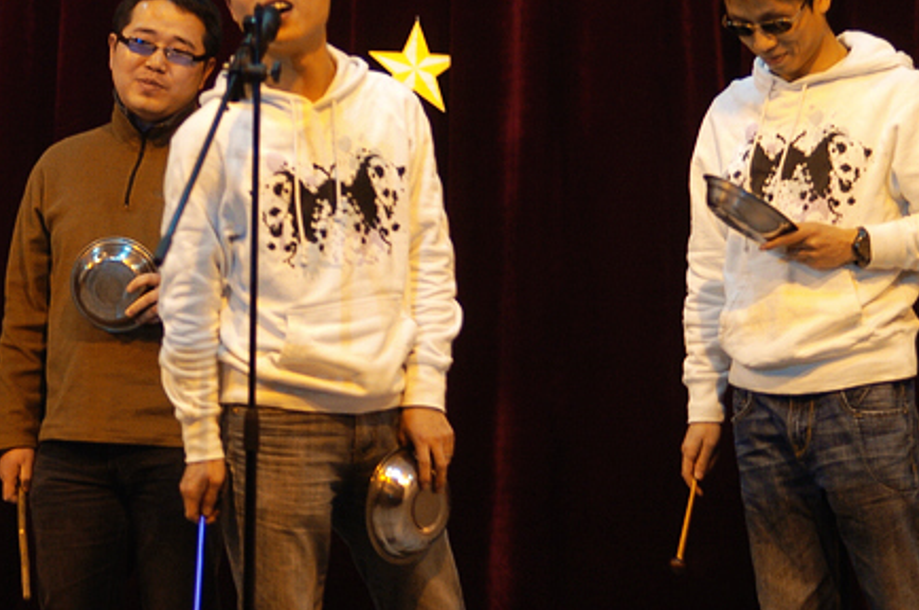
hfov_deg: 10.0
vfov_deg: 6.7
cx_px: 205
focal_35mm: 206
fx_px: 5246
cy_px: 259
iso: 320
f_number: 2
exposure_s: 1/50
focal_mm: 85
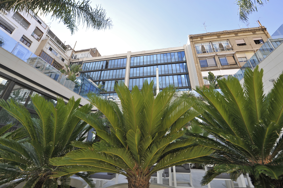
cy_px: 94
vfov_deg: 81.1
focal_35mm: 14
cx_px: 142
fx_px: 110
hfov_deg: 104.3
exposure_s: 1/200
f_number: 6.3
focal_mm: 14
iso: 200
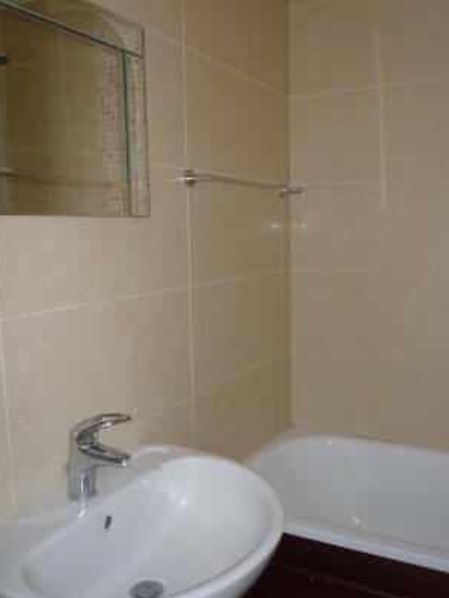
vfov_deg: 55.2
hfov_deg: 42.9
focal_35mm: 33
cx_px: 241
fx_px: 570
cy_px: 328
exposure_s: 1/30
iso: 100
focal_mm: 5.2
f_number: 3.3
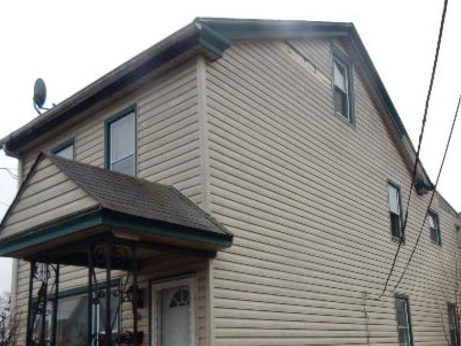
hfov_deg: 51.4
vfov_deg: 39.5
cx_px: 315
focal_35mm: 35
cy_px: 262
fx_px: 466
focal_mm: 4
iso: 125
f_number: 3
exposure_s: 1/400
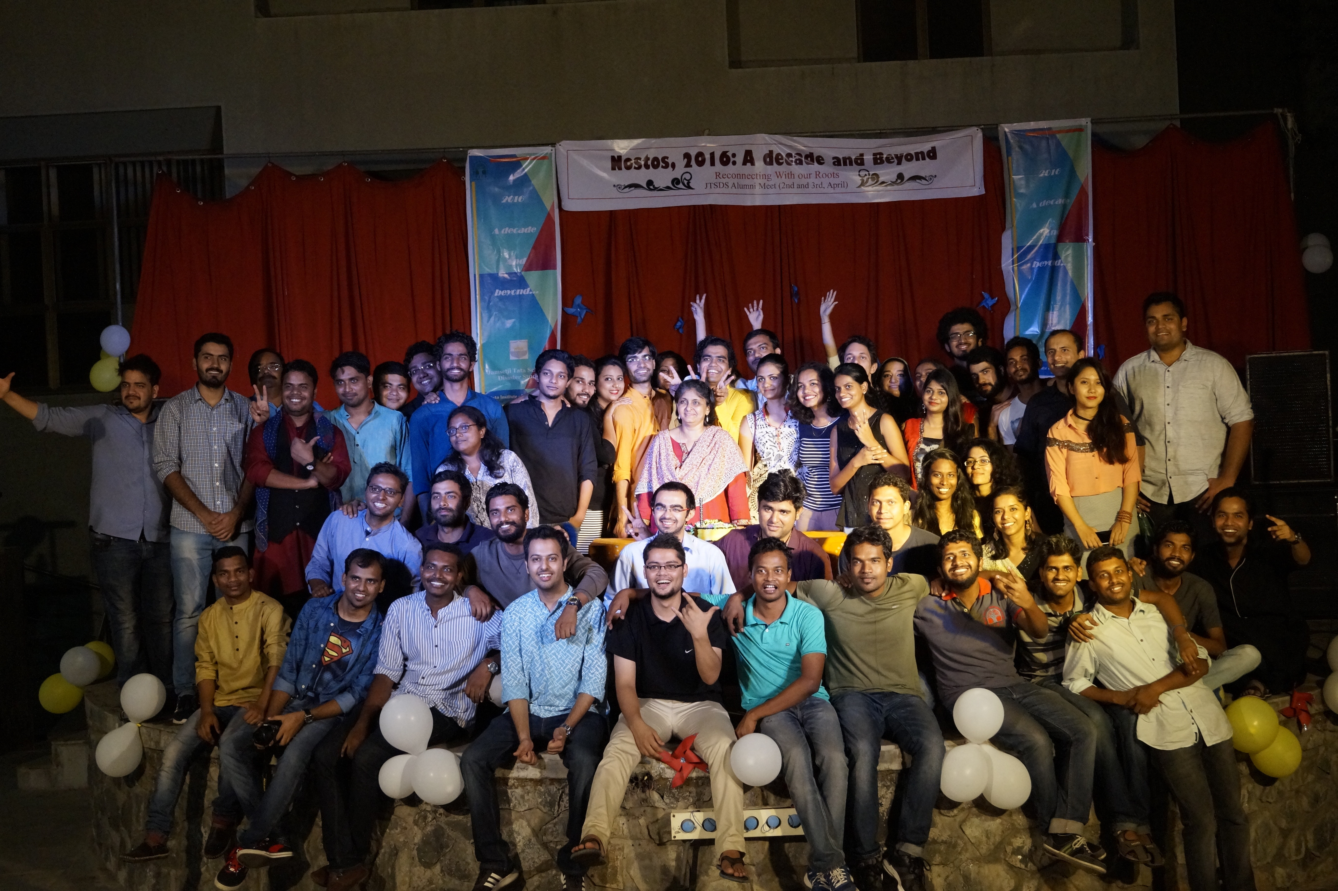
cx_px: 669
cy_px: 446
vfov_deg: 29.8
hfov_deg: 43.6
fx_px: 1672
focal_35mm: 45
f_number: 4.5
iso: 2000
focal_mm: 30
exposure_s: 1/160
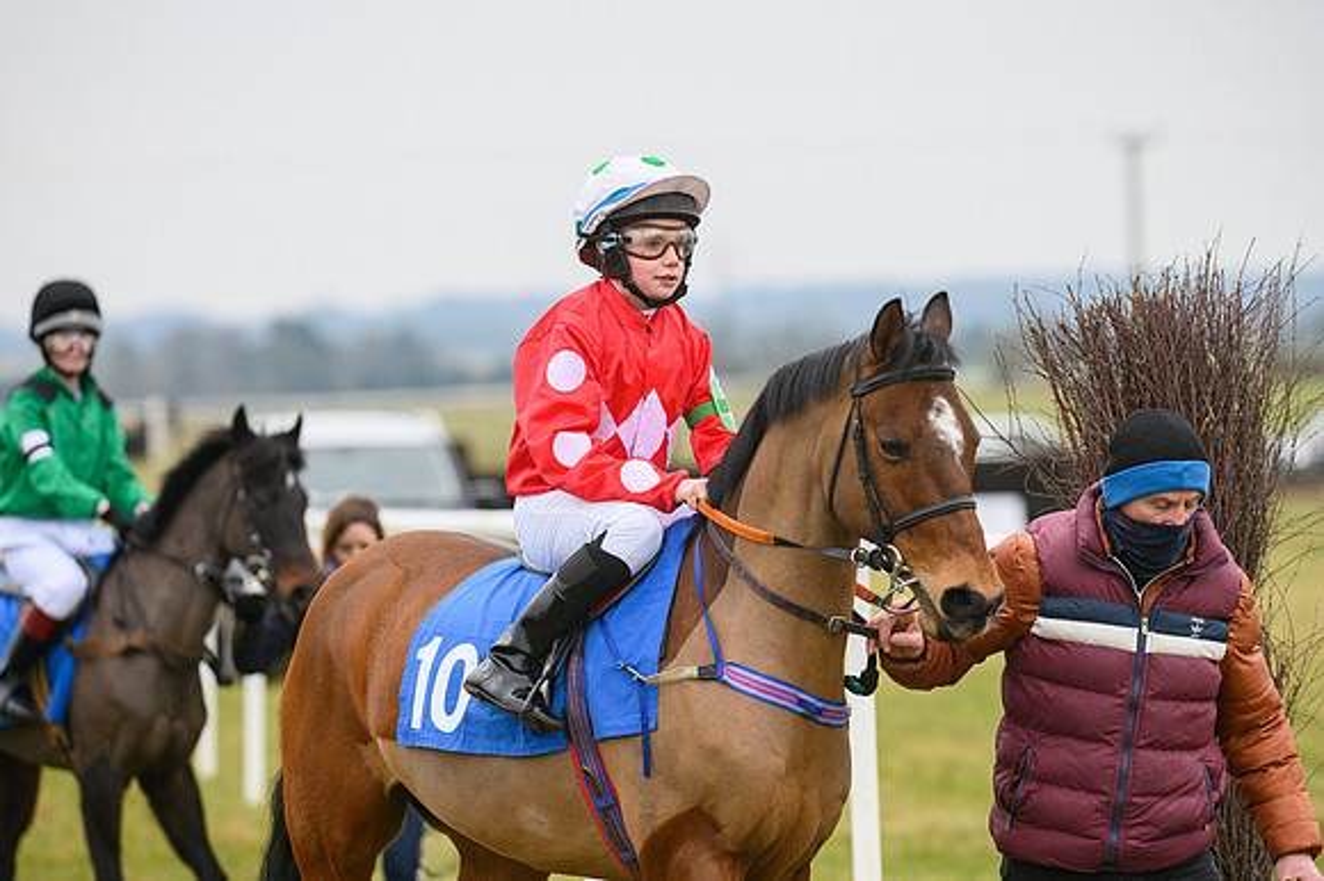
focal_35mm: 195
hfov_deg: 10.6
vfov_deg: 7.0
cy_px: 440
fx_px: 7167
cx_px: 662
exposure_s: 1/2000
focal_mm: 195
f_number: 5
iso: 1000
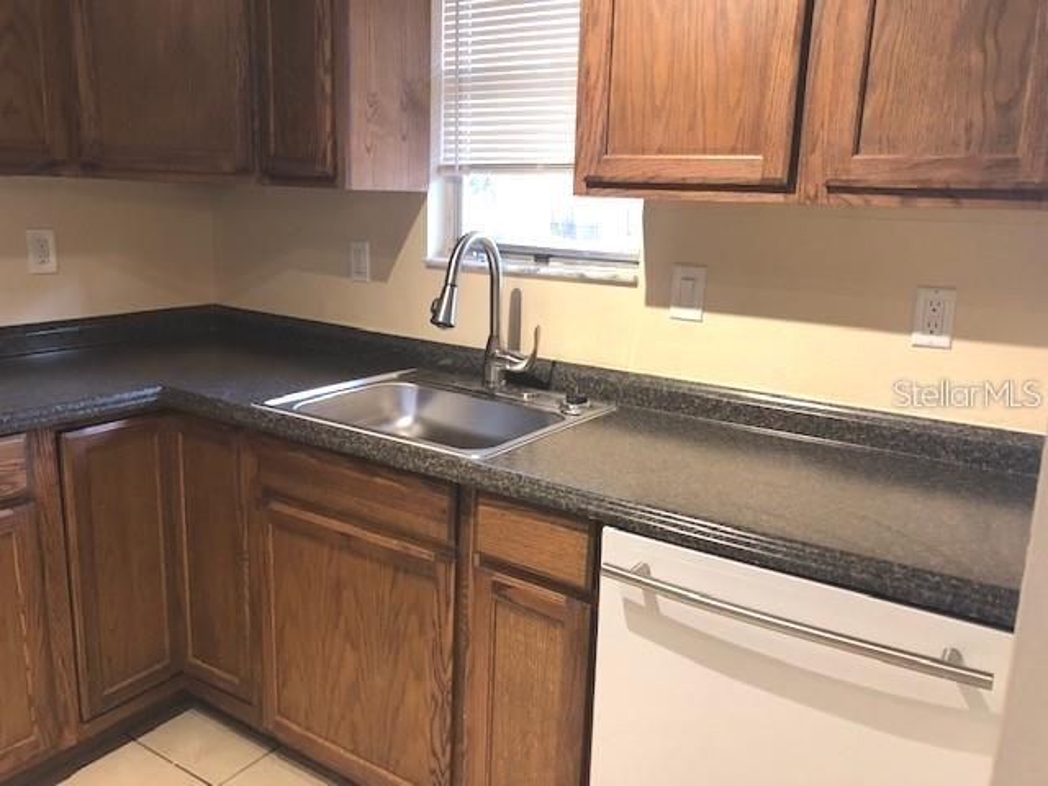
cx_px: 524
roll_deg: -2.0
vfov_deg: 49.7
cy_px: 393
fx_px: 848
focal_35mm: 28
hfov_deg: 63.4
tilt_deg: -13.3
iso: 50
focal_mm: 3.99
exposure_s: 1/15
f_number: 1.8
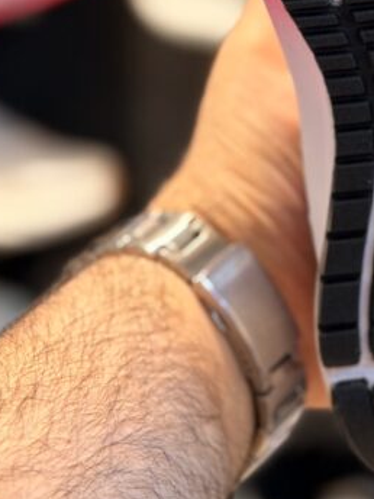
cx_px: 441
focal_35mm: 130
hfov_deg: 11.2
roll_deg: +1.2
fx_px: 1873
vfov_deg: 14.9
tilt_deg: -10.8
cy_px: 8
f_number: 1.78
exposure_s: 1/100
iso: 125
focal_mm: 6.76
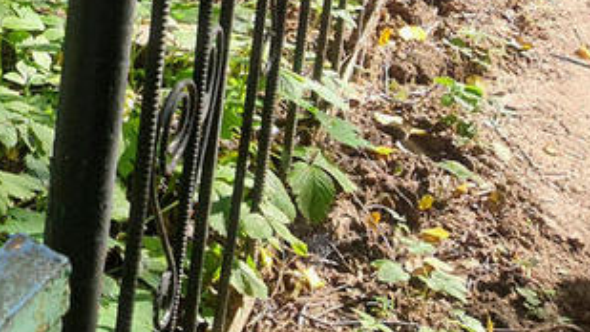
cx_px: -348
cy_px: -301
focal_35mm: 94
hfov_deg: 19.2
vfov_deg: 11.7
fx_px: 1471
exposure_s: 1/604
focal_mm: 4.32
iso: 50
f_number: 1.7
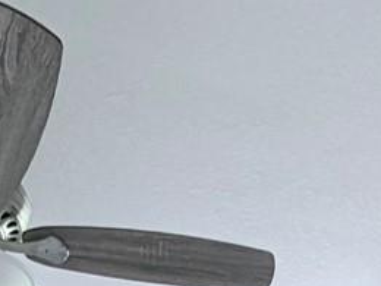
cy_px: 783
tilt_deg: -1.4
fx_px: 947
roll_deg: -0.1
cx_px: 327
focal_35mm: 86
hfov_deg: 22.3
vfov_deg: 11.9
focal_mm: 2.22
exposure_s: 1/121
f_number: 2.2
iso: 160
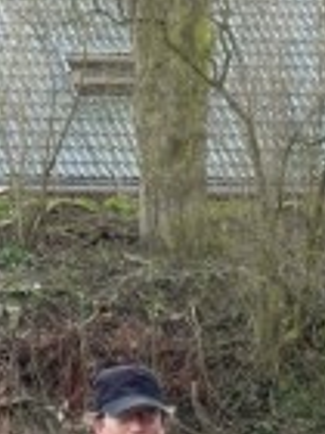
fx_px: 4507
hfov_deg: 4.1
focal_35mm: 360
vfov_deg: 5.4
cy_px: 735
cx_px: 192
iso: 160
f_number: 4
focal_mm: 18.8
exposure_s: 1/65.1
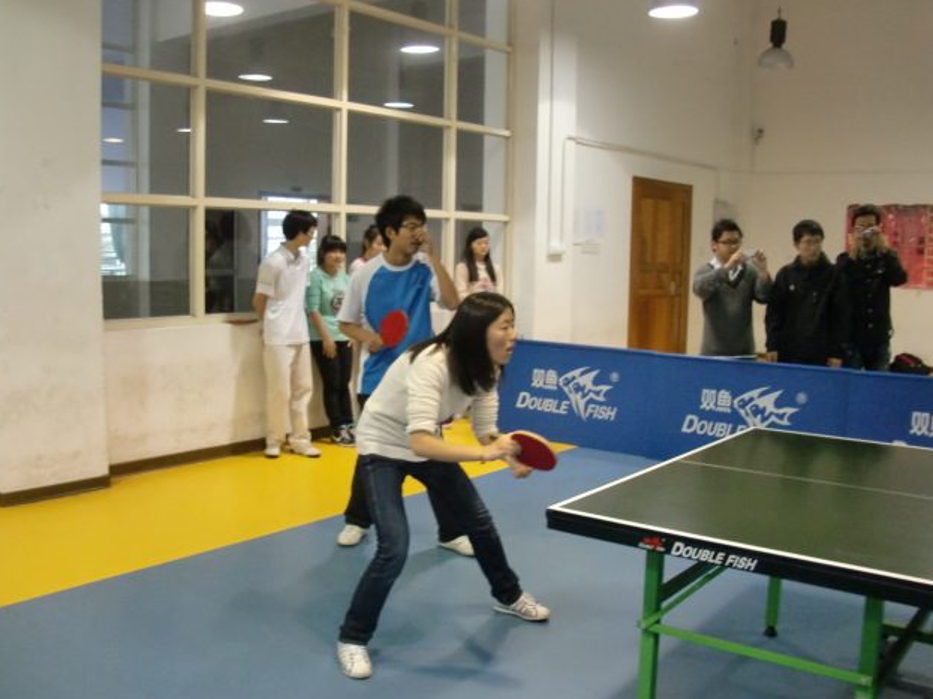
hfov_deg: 50.1
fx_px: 997
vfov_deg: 38.7
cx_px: 466
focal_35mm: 37
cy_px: 353
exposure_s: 1/60
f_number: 2.8
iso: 400
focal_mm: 6.3
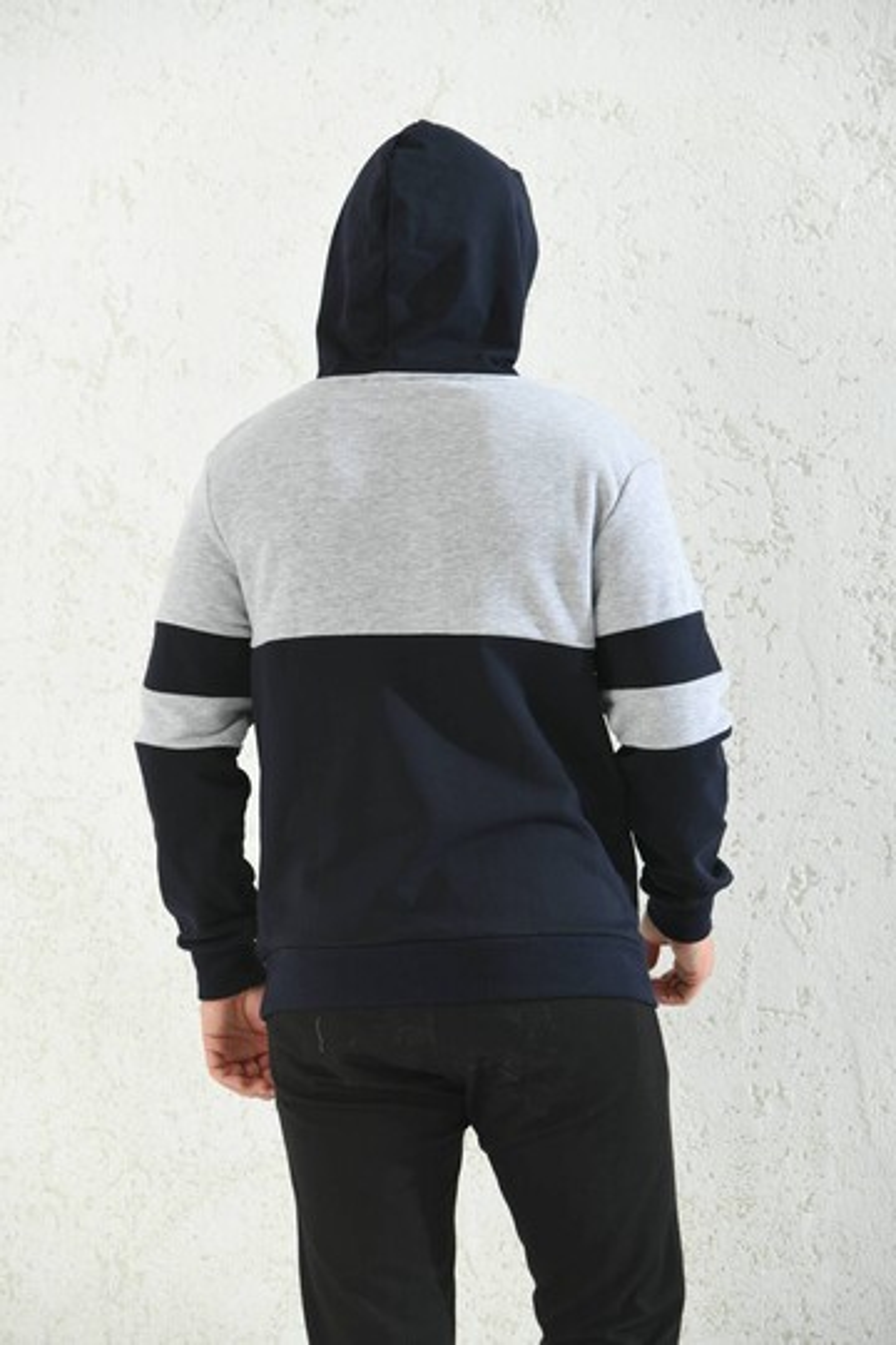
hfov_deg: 8.3
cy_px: 672
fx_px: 6160
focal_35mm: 165
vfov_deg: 12.5
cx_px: 448
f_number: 7.1
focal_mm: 165
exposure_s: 1/160
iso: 125
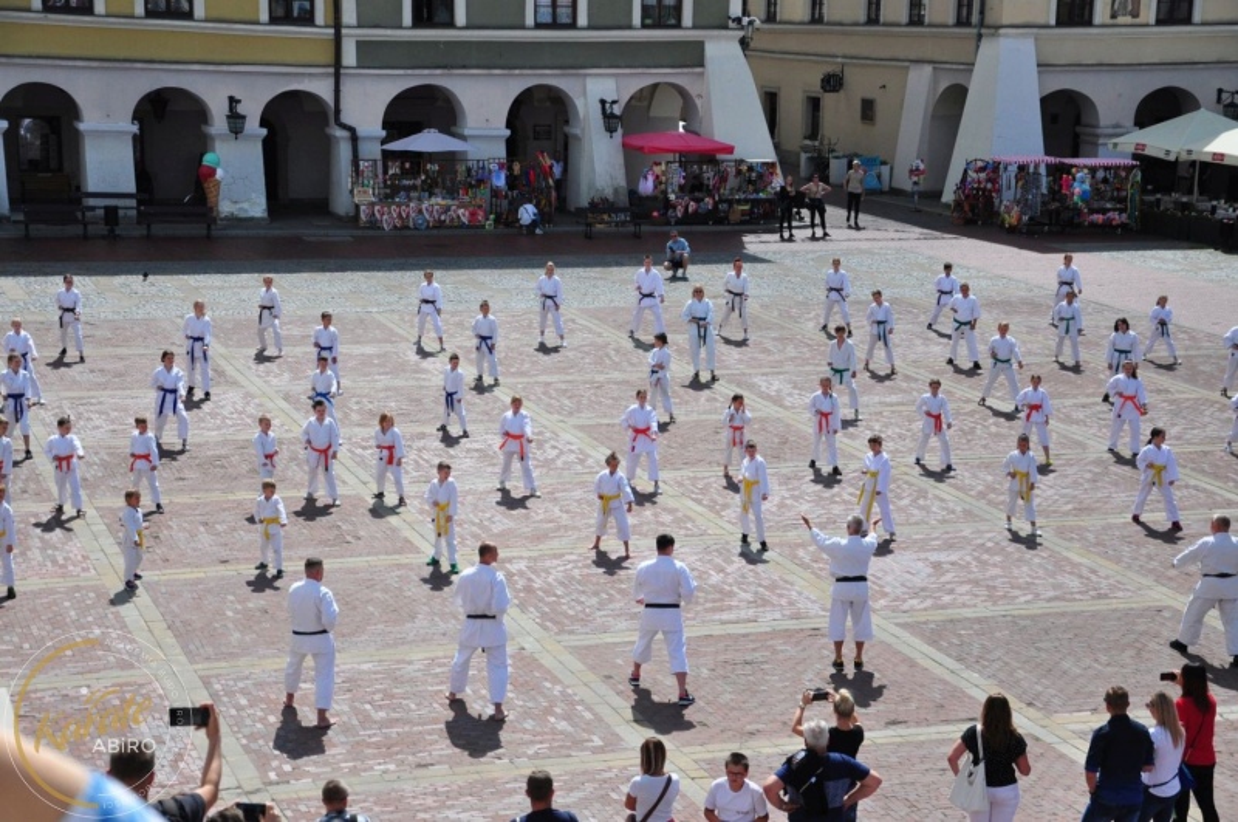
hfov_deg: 28.1
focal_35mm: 72
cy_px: 411
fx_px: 2472
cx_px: 619
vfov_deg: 18.9
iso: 500
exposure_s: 1/4000
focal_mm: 48
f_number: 5.6
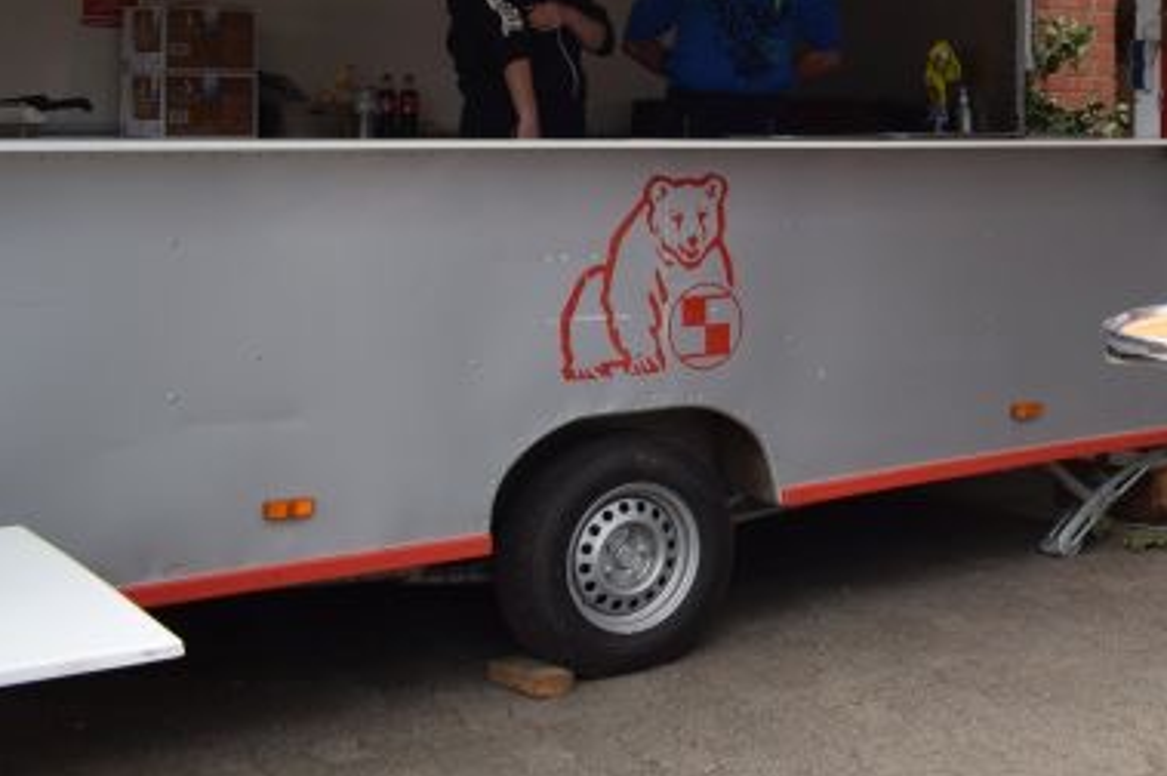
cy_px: 122
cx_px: 1222
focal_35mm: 57
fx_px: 1846
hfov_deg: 31.8
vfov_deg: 23.3
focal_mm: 18
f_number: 4.5
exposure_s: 1/80
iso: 400
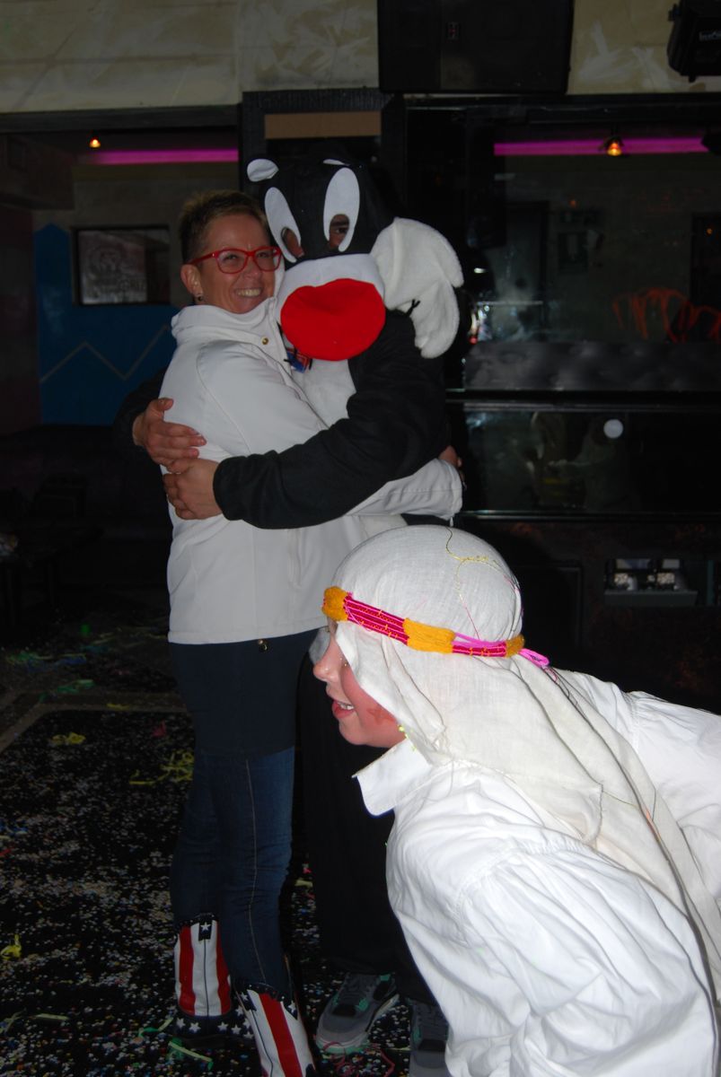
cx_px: 360
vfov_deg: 46.4
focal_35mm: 42
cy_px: 538
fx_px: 1258
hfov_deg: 32.0
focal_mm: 28
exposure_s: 1/60
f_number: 4.2
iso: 200
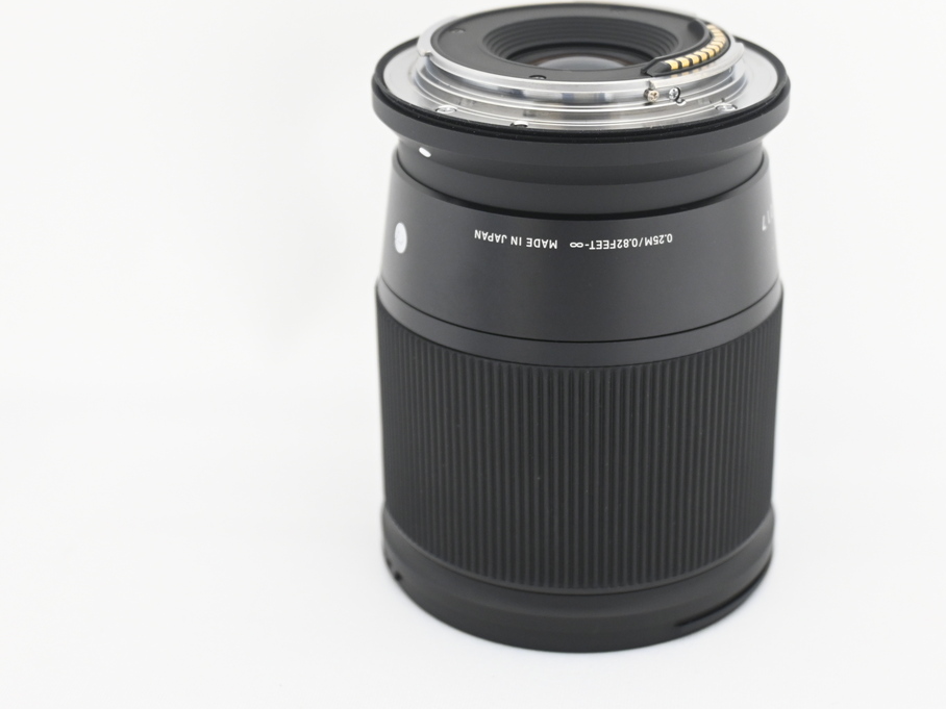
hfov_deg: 31.1
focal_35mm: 62
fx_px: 1693
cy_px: 310
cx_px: 575
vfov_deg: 23.7
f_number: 5
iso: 1000
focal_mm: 32.5
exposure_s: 1/30
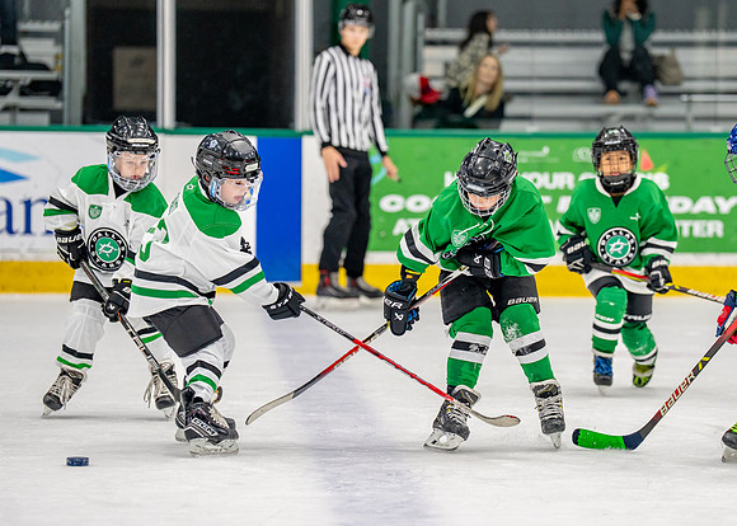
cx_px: 423
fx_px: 4010
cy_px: 284
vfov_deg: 7.5
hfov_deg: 10.5
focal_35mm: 192
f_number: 2.8
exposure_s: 1/1250
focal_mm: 146
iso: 1000
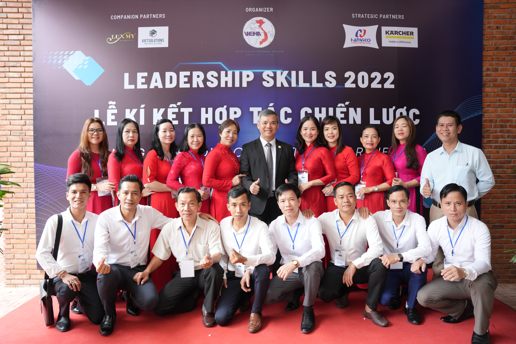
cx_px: 258
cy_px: 172
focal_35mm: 26
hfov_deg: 69.4
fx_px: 373
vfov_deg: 49.6
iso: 640
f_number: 3.5
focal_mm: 26
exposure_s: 1/160
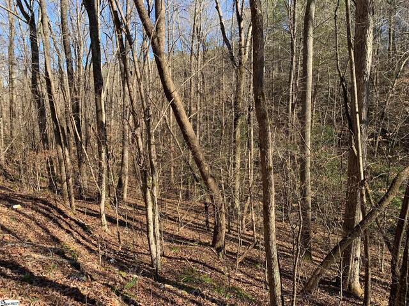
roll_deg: +0.0
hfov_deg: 67.3
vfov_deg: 53.1
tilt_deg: -5.9
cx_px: 204
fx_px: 307
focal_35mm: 26
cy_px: 153
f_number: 1.8
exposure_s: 1/497
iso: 25
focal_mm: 4.25
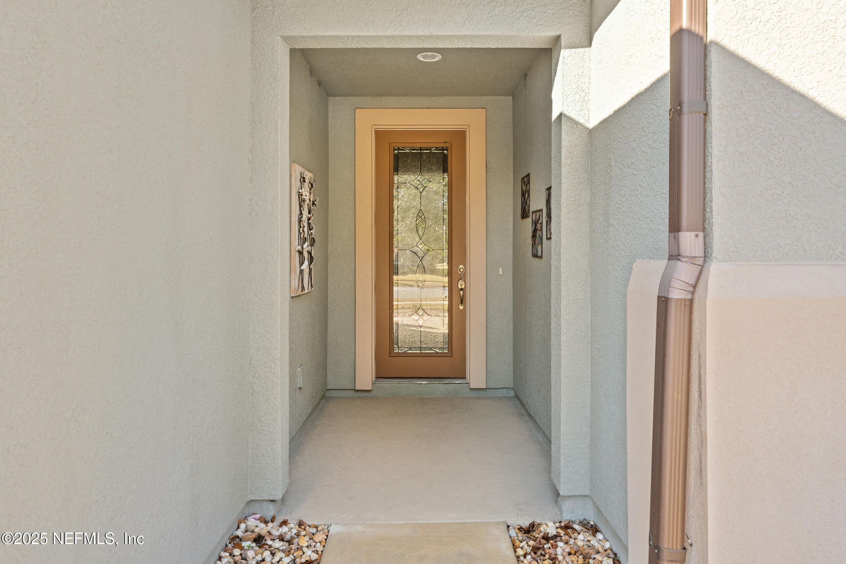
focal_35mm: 22
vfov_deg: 57.0
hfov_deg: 78.3
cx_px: 423
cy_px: 282
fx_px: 519
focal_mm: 22.1
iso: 640
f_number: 8
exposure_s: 1/160
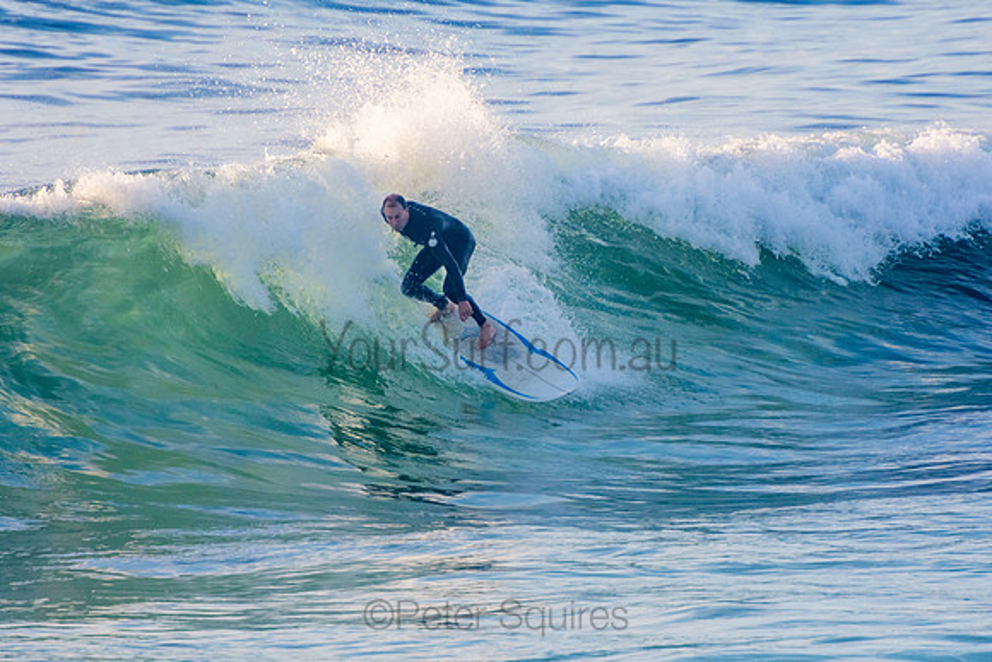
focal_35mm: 621
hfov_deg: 3.3
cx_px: 496
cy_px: 331
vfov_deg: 2.2
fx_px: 17125
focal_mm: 400
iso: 560
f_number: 5.6
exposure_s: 1/1250
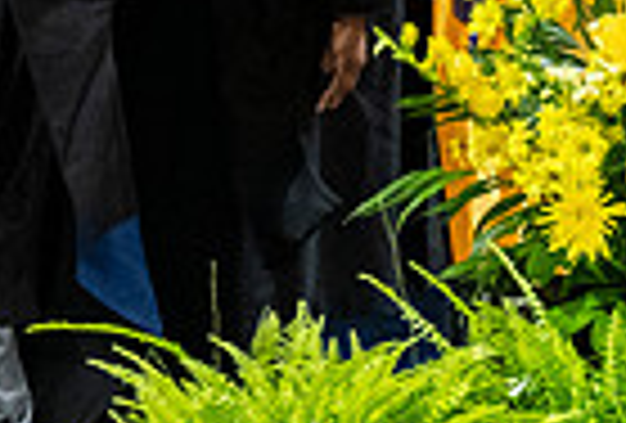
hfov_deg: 1.5
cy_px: 39
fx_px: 24573
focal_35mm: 1407
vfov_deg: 1.0
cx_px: 494
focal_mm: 190
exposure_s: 1/200
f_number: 4
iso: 2000
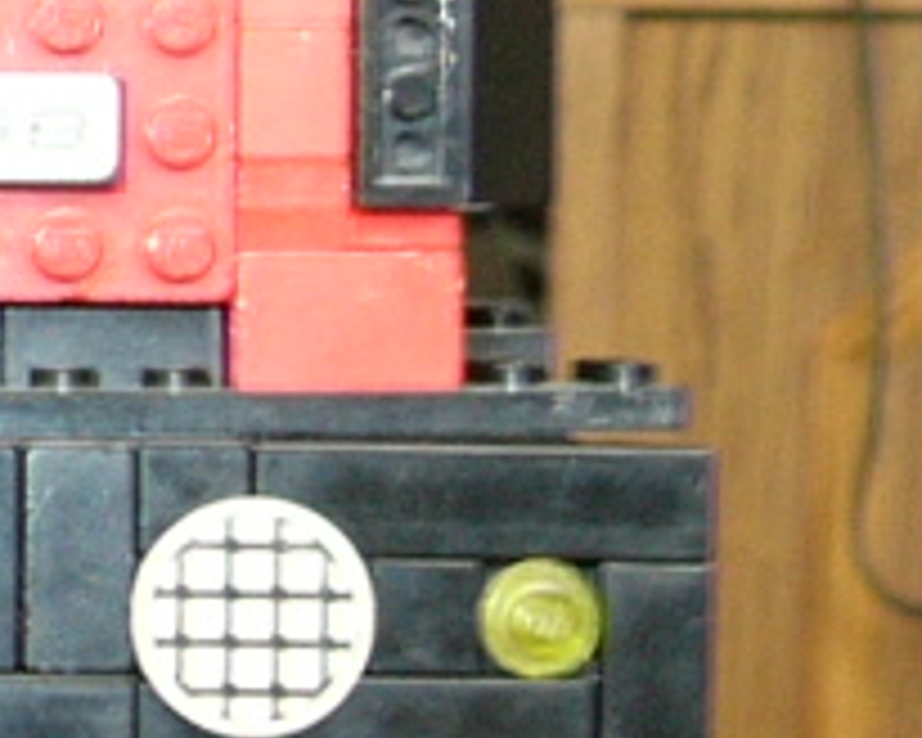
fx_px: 5812
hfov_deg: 8.8
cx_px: -603
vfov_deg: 7.2
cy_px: 40
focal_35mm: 213
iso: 100
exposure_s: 1/4
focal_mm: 5.8
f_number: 2.8
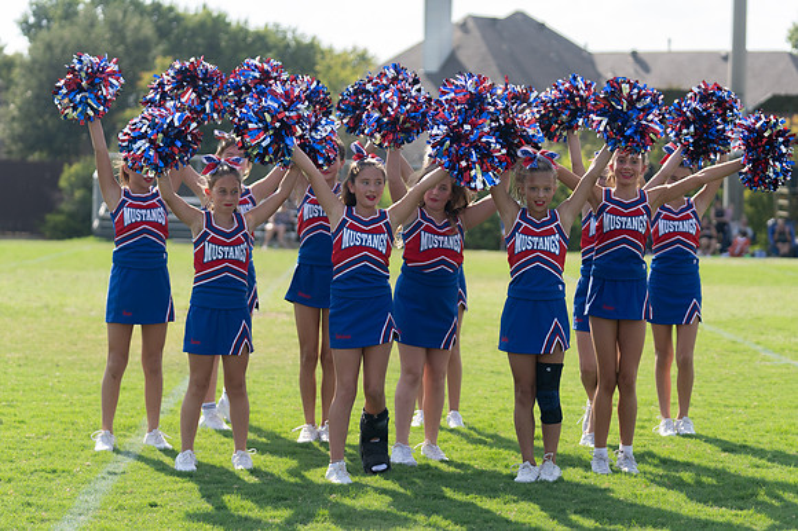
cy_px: 238
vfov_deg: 13.1
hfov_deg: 19.6
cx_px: 442
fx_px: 2307
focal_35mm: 104
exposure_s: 1/1250
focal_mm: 88
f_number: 2.8
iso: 100
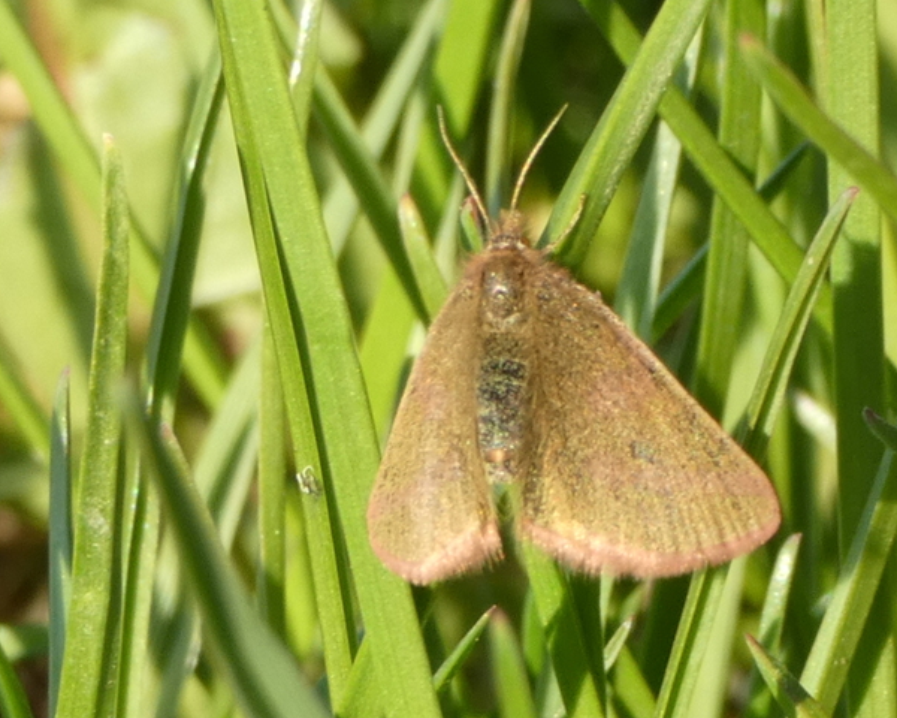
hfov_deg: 8.0
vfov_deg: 6.4
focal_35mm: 240
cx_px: 588
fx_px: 6371
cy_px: 416
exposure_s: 1/80
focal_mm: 30.9
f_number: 5.5
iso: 80
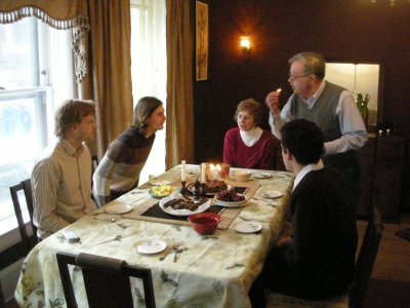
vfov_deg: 40.7
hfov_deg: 52.6
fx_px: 415
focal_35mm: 35
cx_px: 205
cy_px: 154
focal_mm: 5.8
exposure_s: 1/48.6
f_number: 2.8
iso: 800
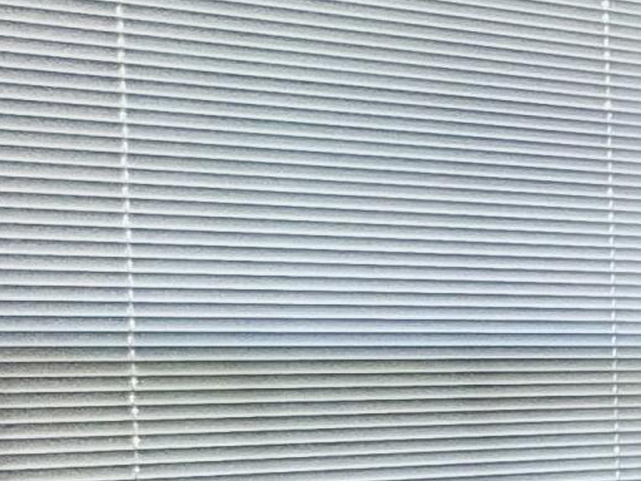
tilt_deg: -0.1
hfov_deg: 12.7
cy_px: 381
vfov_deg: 17.8
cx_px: 1773
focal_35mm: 82
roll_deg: +0.9
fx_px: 1518
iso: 125
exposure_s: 1/120
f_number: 2.2
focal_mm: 2.22
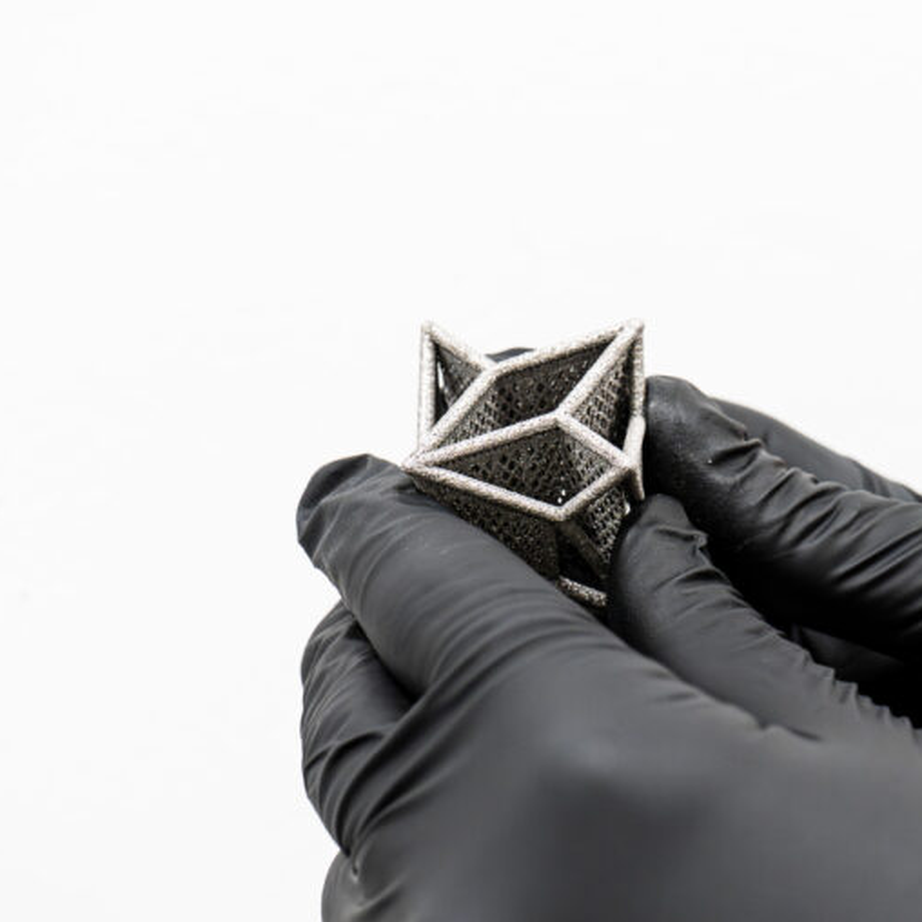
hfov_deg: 19.3
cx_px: 584
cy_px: 464
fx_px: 2712
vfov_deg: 19.3
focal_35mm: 90
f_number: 10
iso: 12800
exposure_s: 1/50
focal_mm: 70
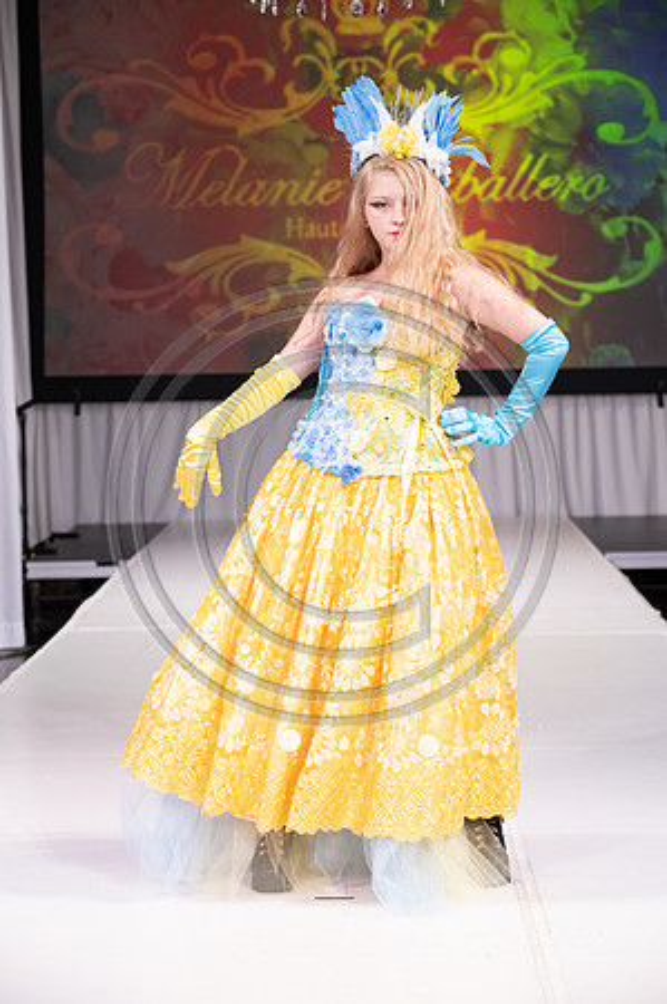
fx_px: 2563
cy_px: 502
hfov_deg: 14.8
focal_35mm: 92
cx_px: 334
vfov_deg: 22.2
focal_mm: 92
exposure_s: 1/400
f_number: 5.6
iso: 2000
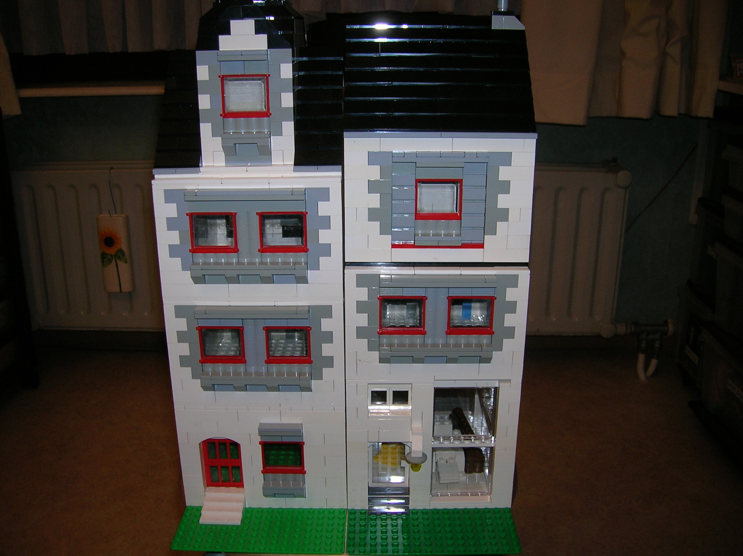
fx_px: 729
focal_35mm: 34
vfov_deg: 41.7
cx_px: 372
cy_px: 278
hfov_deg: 54.0
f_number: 2.9
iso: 50
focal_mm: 5.7
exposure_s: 1/60.1
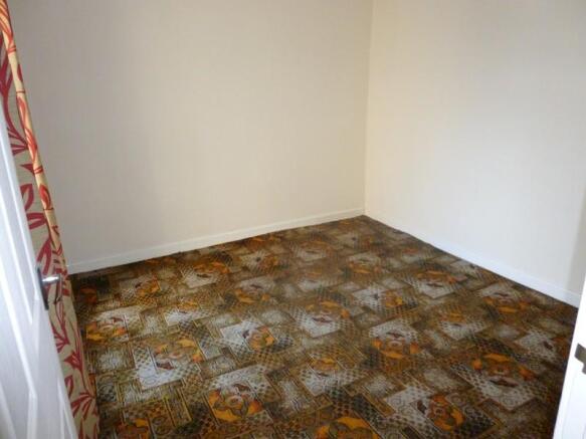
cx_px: 293
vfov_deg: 54.9
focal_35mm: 25
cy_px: 220
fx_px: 423
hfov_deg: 69.4
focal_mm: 4.5
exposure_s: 1/60
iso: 400
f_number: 3.1
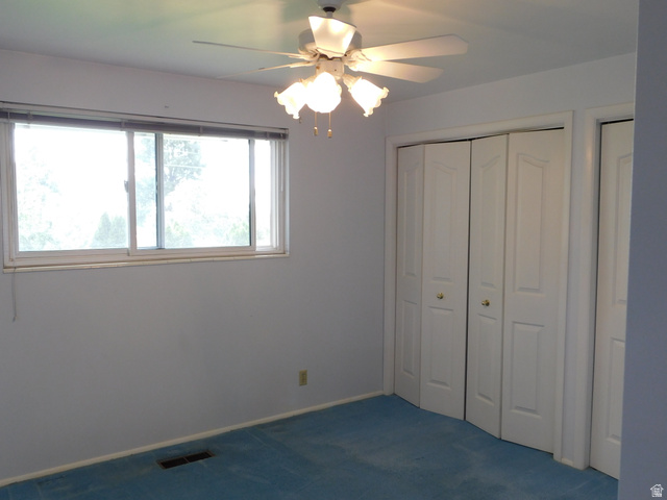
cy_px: 250
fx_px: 578
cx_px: 334
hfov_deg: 60.0
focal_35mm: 30
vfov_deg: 46.8
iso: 140
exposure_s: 1/30
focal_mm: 5.3
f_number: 3.2
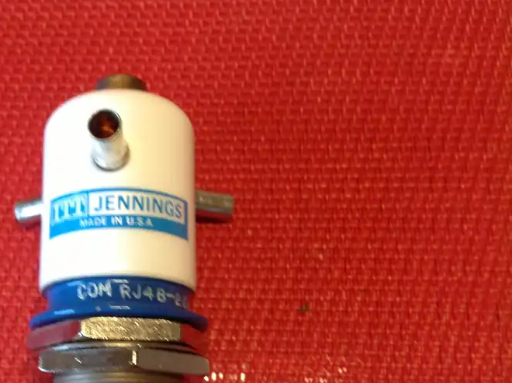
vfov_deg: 27.2
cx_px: 126
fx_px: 783
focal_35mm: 53
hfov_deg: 35.4
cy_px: 276
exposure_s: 1/15
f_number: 2.4
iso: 125
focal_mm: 4.28
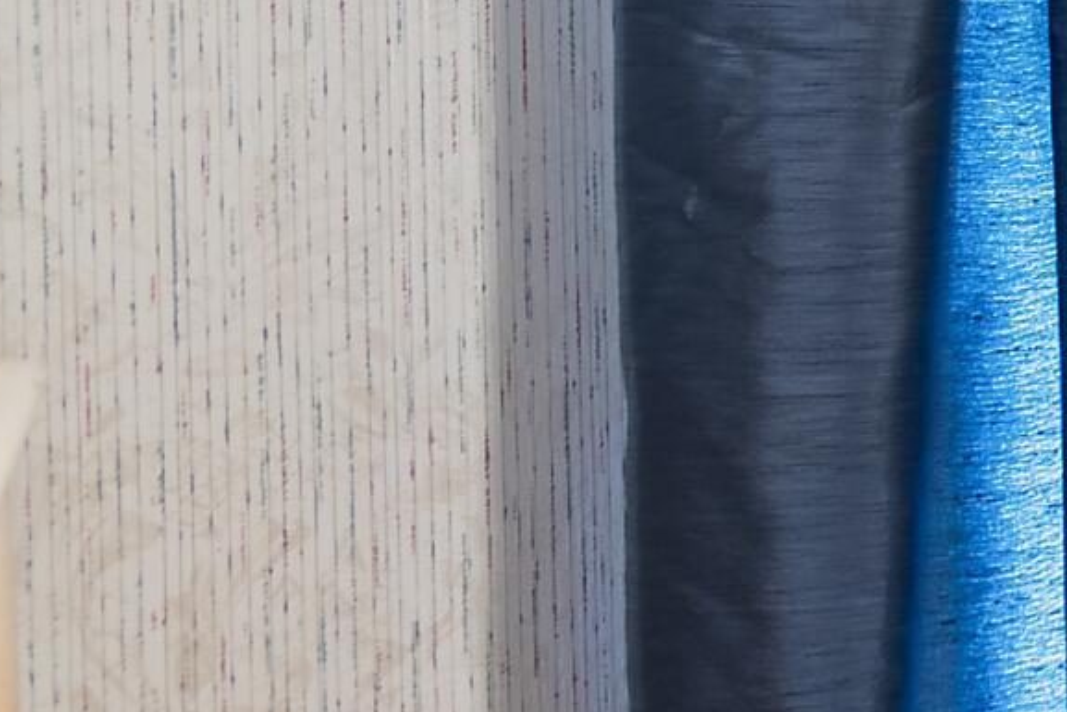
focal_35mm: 78
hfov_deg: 13.9
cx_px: 2746
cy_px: 37
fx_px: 2312
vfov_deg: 17.2
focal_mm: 10
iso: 100
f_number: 4.5
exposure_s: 1.3
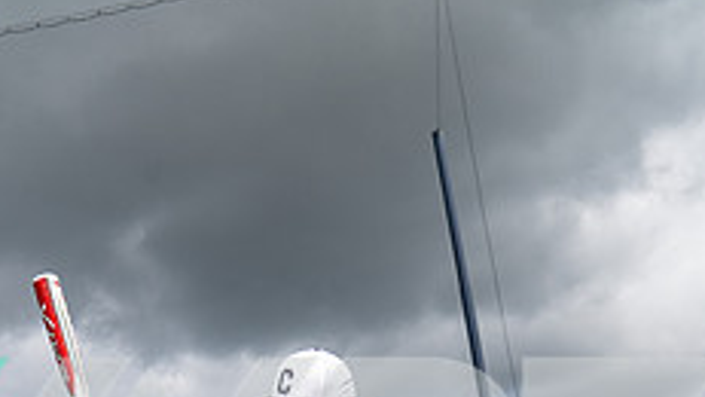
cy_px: 669
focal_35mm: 51
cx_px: 281
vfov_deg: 19.1
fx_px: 953
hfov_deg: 40.4
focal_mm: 25
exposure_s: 1/1250
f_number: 5
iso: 250
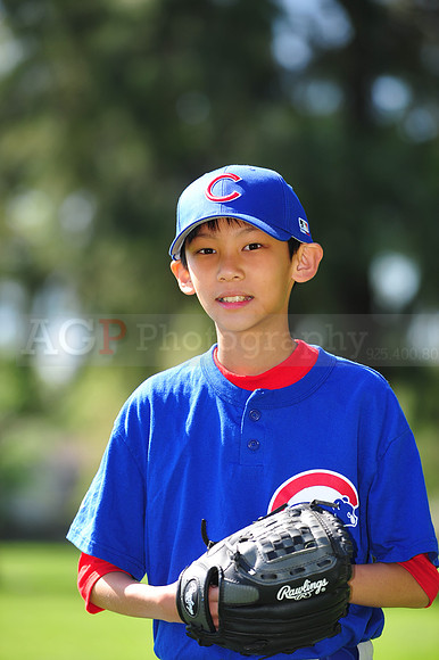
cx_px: 220
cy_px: 330
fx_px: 3662
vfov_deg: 10.3
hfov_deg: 6.9
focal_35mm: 200
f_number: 4.5
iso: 200
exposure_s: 1/500
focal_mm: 200
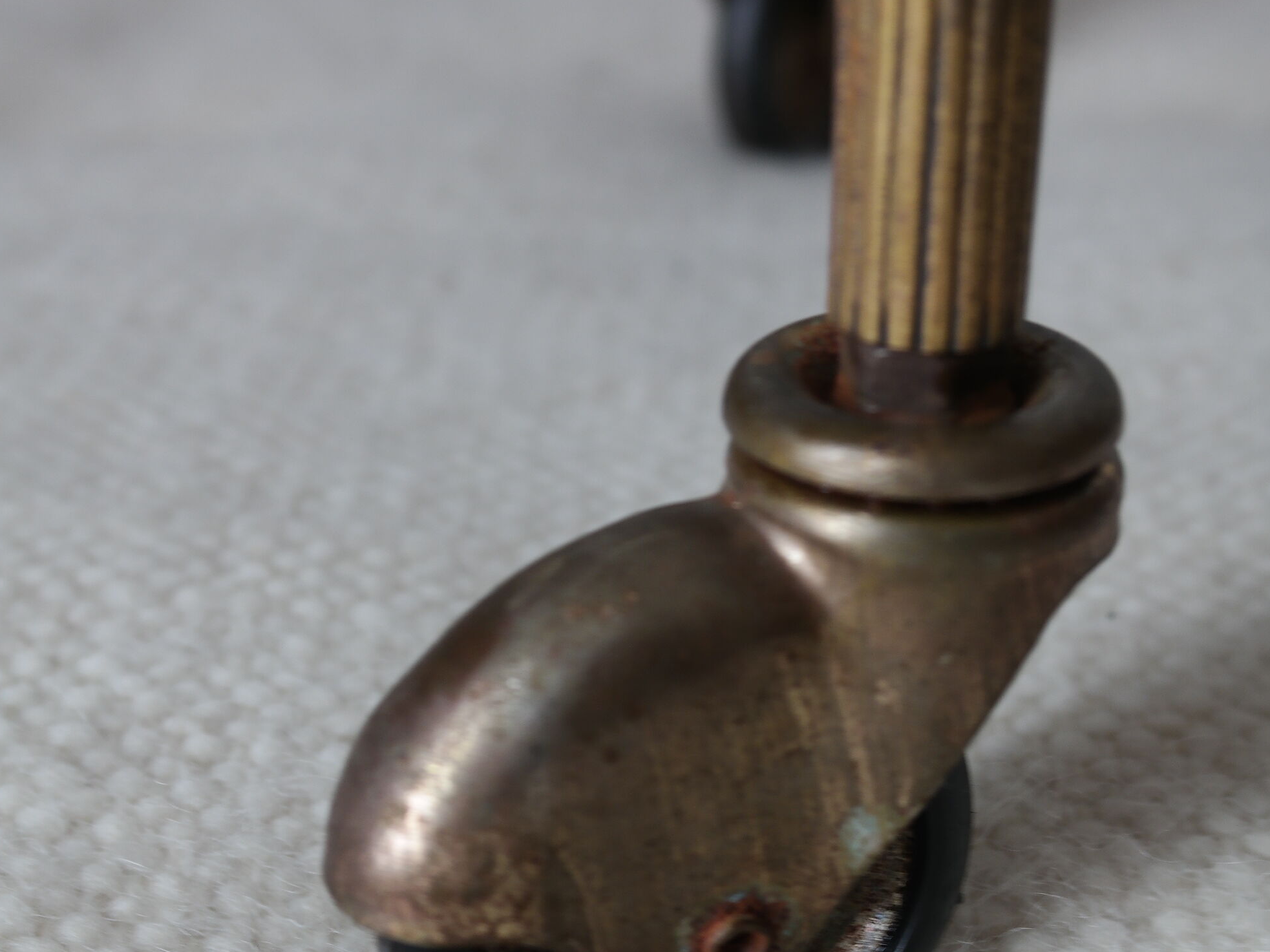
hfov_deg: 29.0
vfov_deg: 21.8
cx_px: 633
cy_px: 664
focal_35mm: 67
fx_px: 2458
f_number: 5.6
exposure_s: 1/25
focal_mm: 30
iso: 200
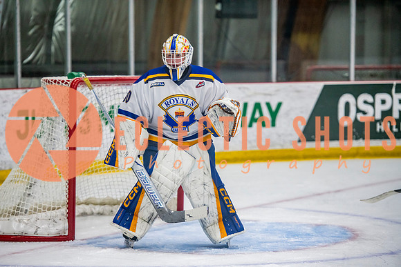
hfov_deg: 12.1
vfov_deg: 8.1
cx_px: 188
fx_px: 1891
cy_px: 142
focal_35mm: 170
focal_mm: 160
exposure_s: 1/640
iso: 2000
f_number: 3.2
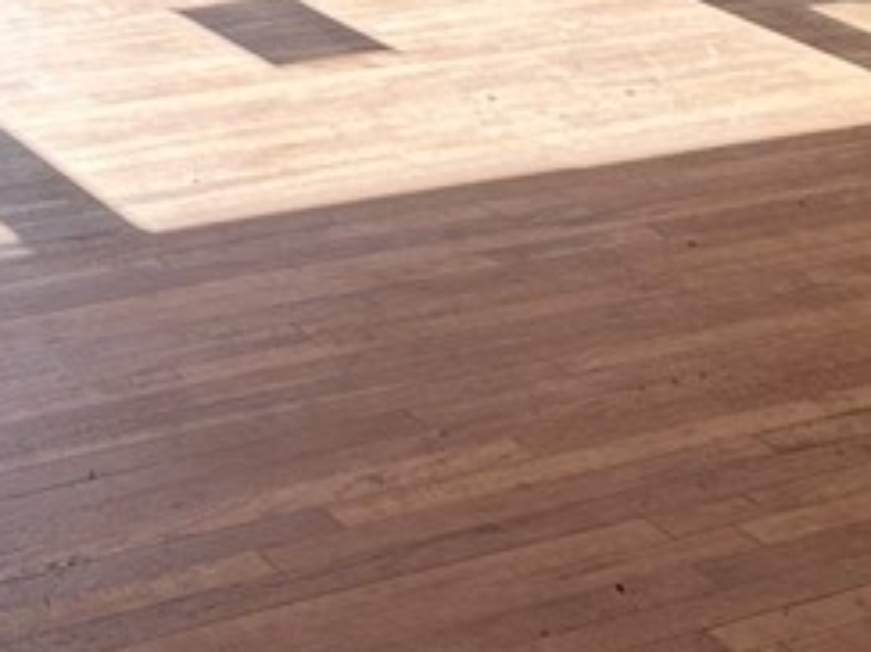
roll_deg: -1.7
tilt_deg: -7.7
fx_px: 2540
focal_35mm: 101
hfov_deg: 19.3
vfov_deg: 13.6
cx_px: 186
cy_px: -390
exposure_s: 1/376
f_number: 1.78
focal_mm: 6.86
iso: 80
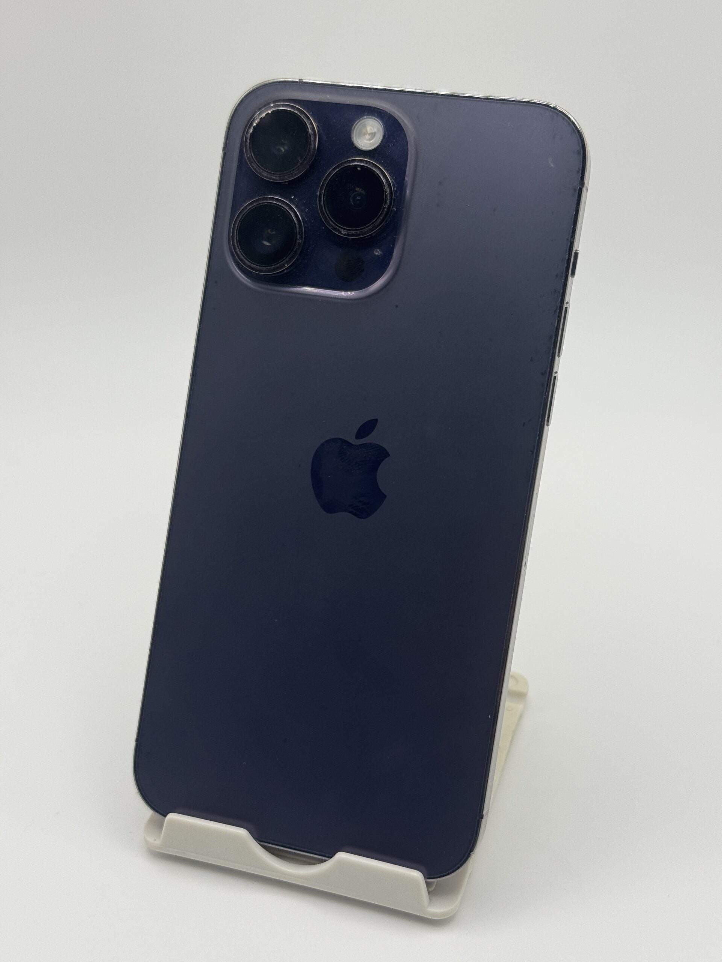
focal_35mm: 48
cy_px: 481
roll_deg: -1.3
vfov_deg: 39.7
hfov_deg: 30.3
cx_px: 361
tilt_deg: -29.8
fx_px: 1335
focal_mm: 6.76
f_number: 1.78
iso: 64
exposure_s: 1/658
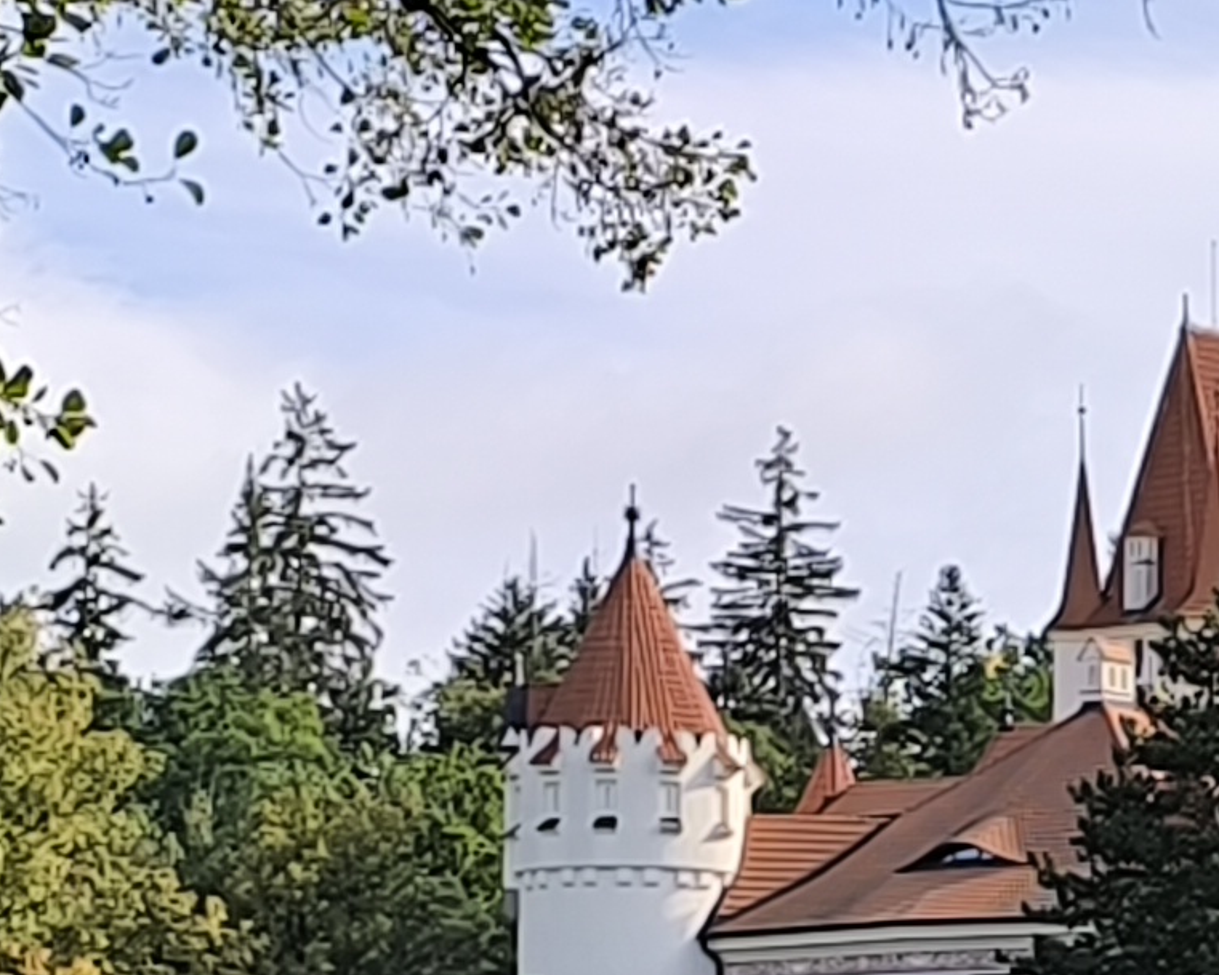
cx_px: 2028
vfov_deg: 7.4
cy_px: 1502
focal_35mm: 204
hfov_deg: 9.1
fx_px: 7361
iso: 50
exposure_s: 1/808
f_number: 1.65
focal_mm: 6.14
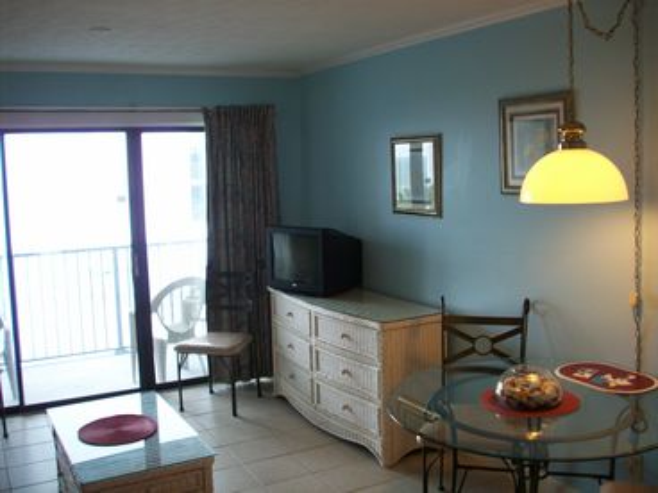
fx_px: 703
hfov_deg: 50.1
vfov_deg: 38.7
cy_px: 246
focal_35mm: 37
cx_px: 329
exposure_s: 1/17.6
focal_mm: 6.2
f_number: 2.8
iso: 80
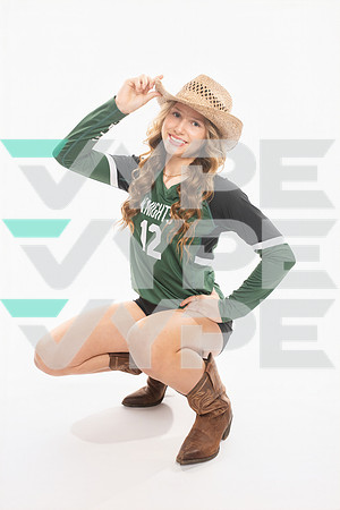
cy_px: 255
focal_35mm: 40
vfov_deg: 48.5
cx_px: 170
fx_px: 567
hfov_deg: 33.4
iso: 640
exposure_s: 1/400
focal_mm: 40
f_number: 7.1
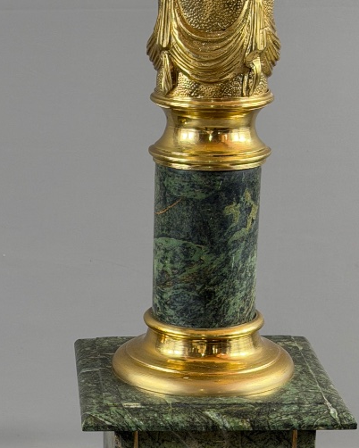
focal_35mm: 112
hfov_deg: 13.6
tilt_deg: -18.2
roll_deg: +0.0
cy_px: 336
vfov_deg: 17.1
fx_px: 1487
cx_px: 11
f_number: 1.78
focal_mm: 6.76
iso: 100
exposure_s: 1/50
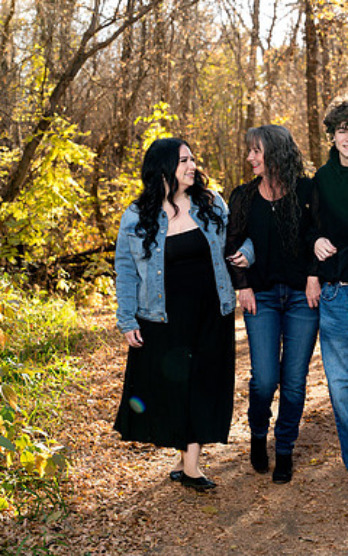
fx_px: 1168
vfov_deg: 26.8
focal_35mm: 77
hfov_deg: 16.8
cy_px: 279
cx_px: 265
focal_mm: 50
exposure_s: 1/160
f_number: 3.5
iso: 400
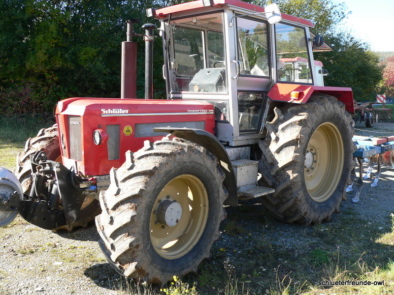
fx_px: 410
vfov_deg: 39.7
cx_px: 197
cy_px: 148
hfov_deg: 51.4
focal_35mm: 36
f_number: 4
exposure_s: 1/125
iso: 80
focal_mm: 6
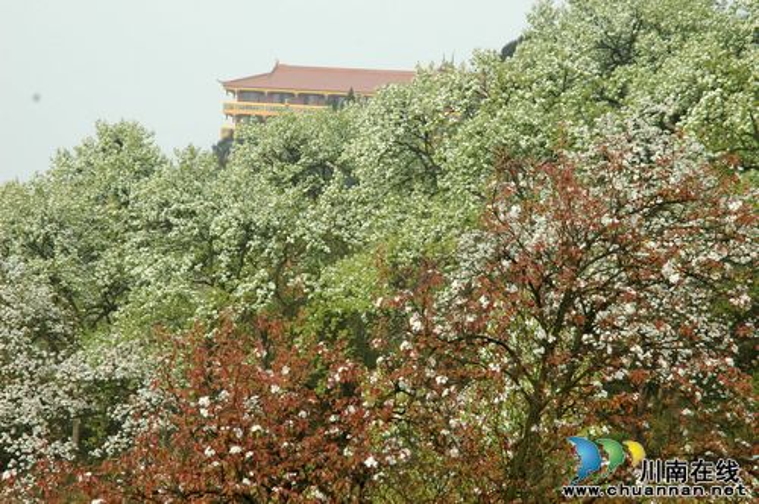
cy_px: 252
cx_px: 380
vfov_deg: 8.7
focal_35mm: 158
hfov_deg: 13.1
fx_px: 3316
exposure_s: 1/250
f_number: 9
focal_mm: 105
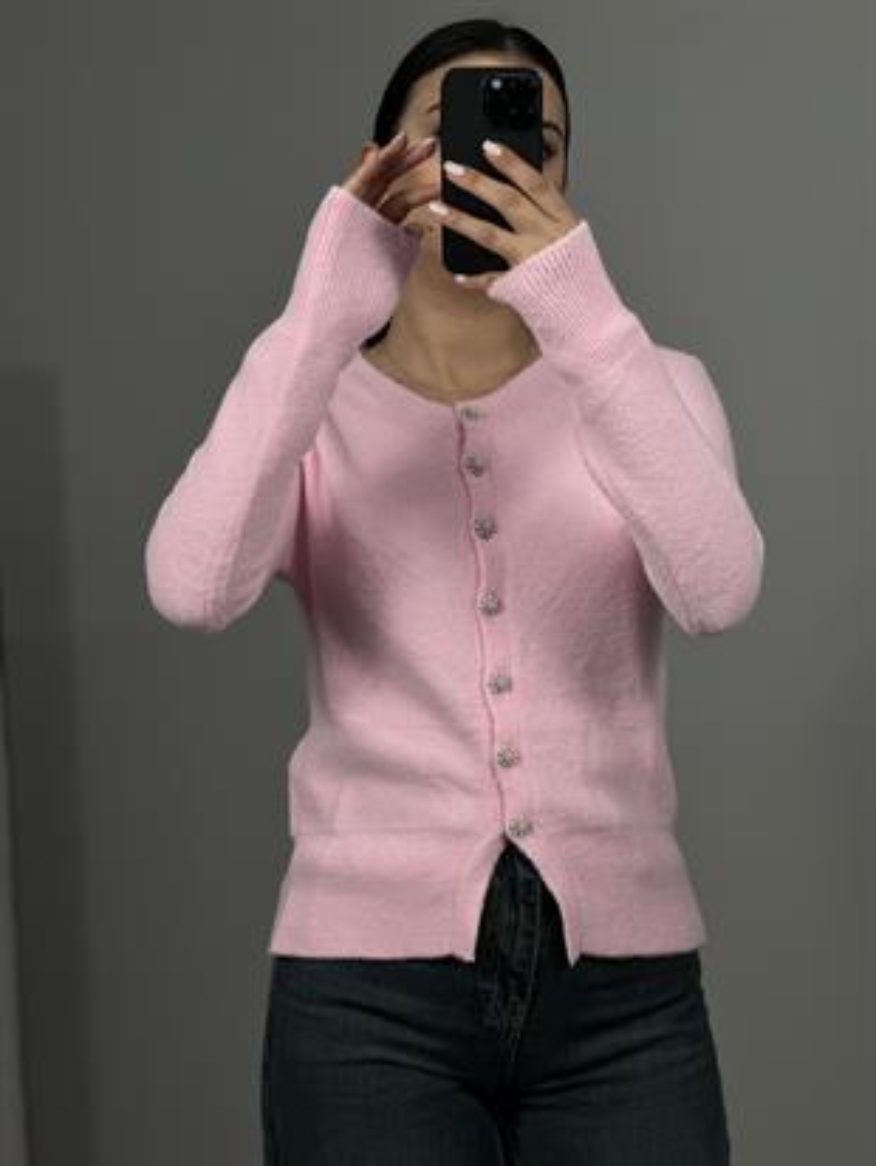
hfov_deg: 19.1
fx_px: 2597
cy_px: 583
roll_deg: +3.8
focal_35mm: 77
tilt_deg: -20.4
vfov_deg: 25.3
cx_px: 438
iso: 50
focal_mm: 9
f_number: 2.8
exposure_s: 1/100
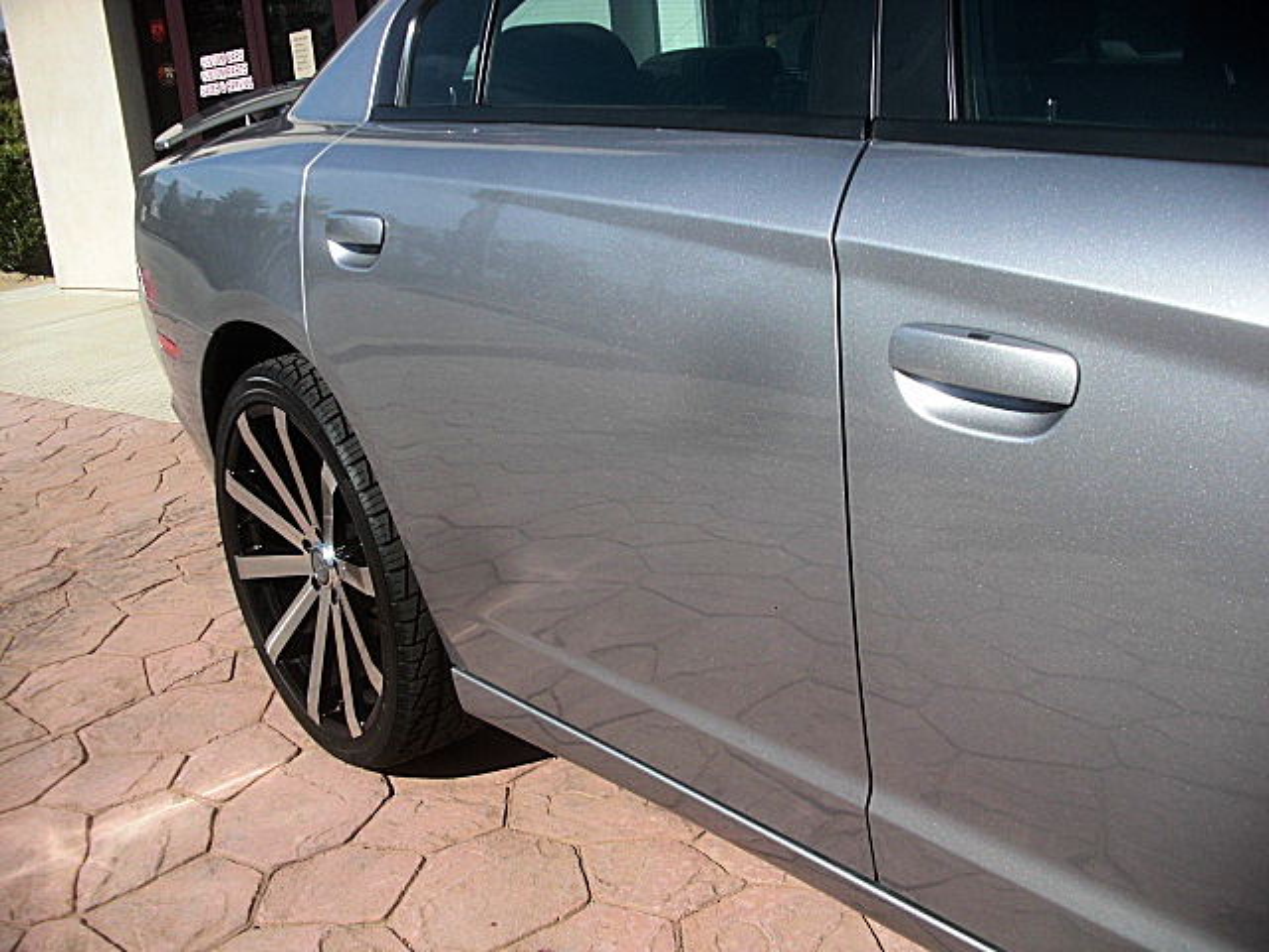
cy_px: 476
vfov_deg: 39.7
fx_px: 1320
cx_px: 634
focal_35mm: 36
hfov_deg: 51.4
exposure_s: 1/800
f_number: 2.8
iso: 50
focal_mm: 6.3
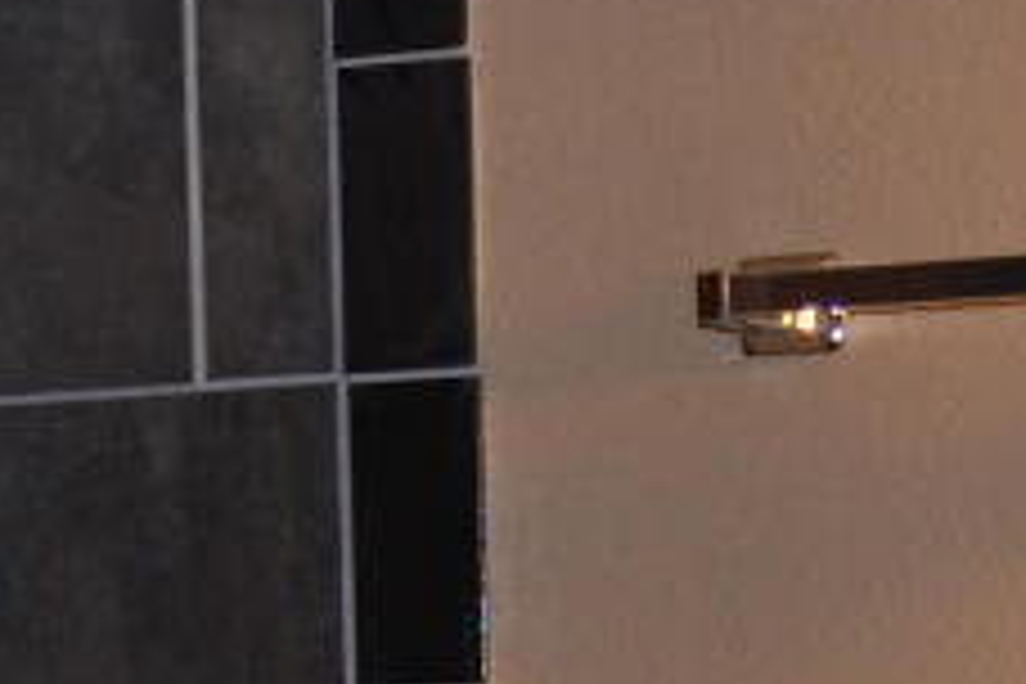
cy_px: 1156
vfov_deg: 7.4
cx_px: 711
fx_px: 5187
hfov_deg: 11.3
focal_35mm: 182
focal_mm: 24
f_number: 4
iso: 1000
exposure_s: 1/60
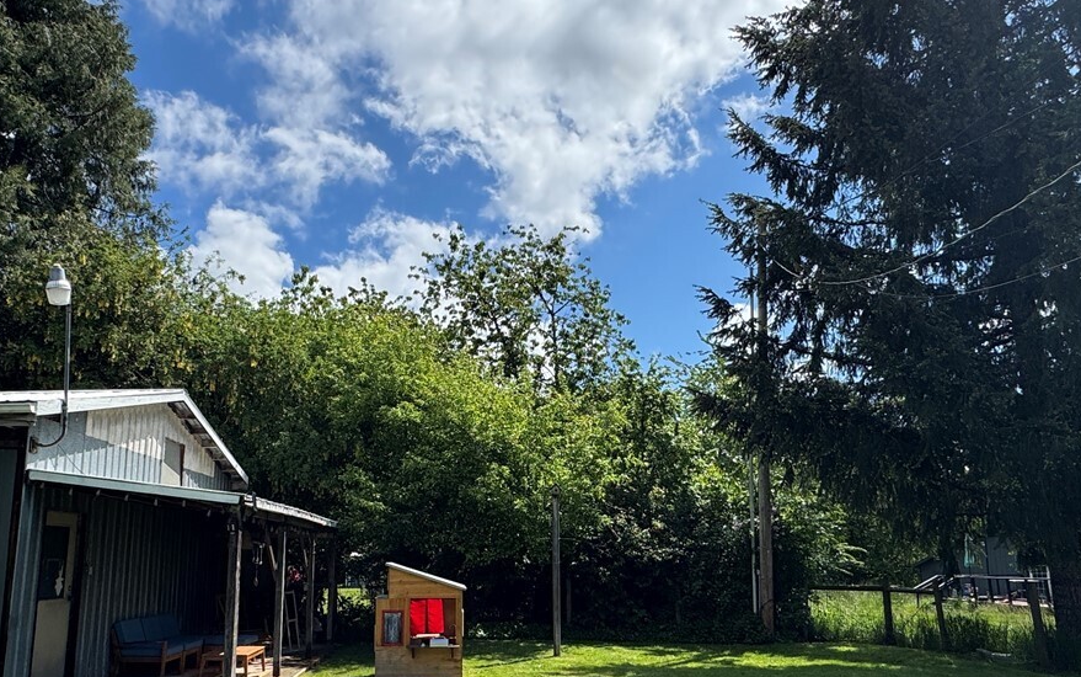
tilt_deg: +9.6
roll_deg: -0.3
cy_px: 423
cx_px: 476
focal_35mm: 27
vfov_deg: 45.7
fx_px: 796
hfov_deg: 68.1
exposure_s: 1/1976
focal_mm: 2.22
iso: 50
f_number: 2.2
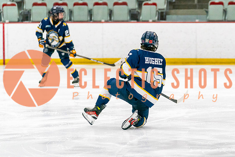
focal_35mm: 230
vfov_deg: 6.0
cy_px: 90
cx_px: 178
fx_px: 1501
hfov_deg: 8.9
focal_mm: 115
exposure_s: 1/1250
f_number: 2.8
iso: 3200
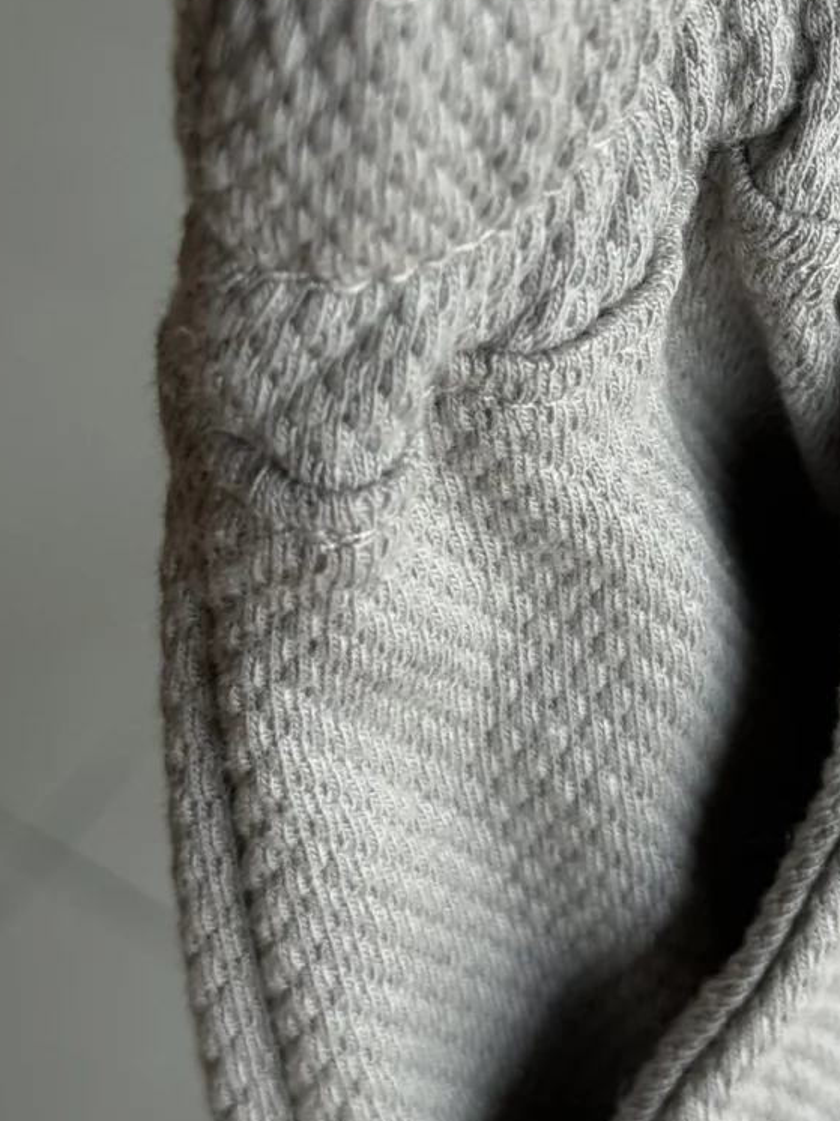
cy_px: 338
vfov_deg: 19.0
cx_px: 887
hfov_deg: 14.1
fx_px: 3334
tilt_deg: -52.7
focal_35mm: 103
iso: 64
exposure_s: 1/122
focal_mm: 6.76
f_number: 1.78
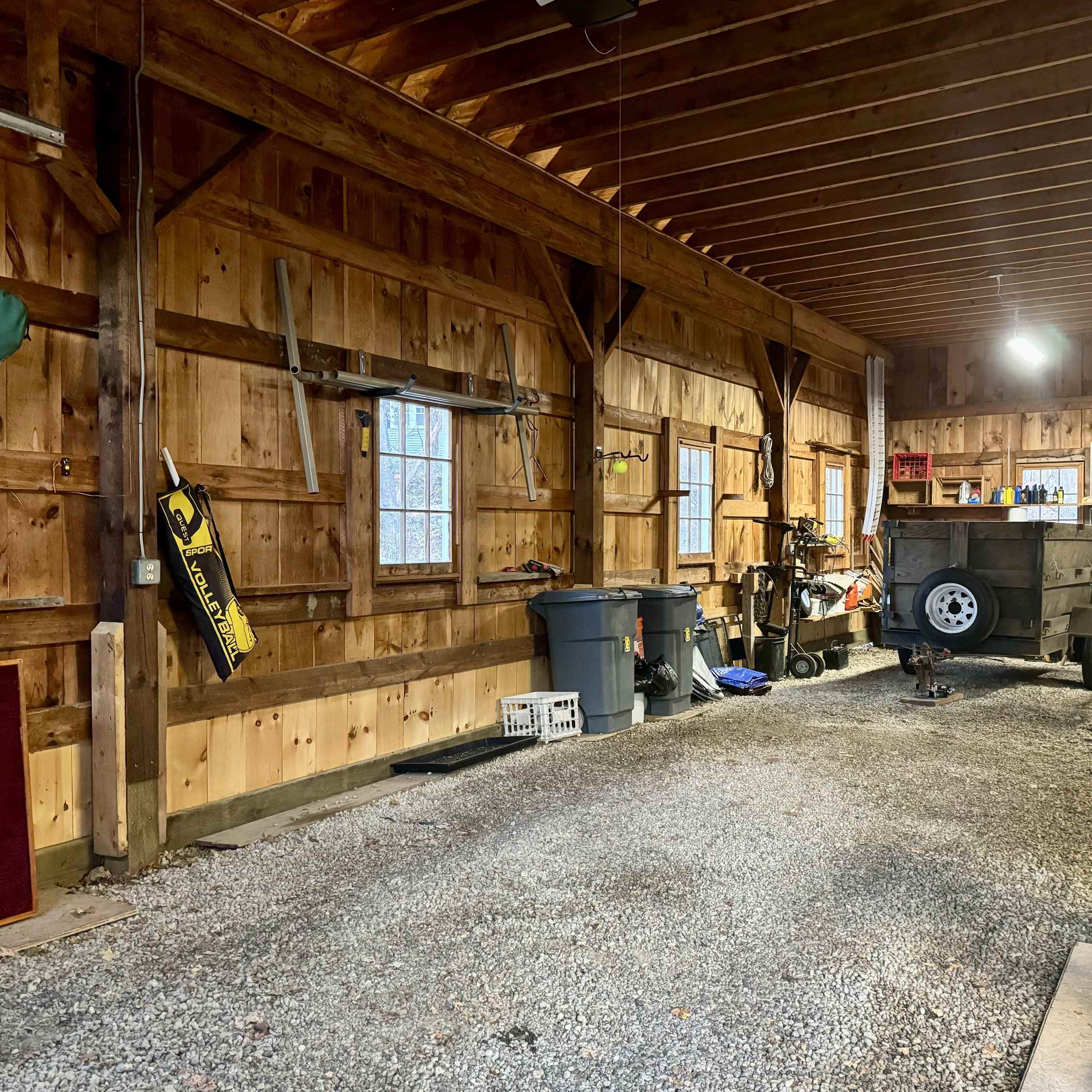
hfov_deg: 55.5
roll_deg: +0.3
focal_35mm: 29
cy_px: 556
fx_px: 1035
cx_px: 606
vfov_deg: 55.6
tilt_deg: -0.9
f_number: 1.78
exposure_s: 1/40
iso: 1000
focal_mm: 6.86
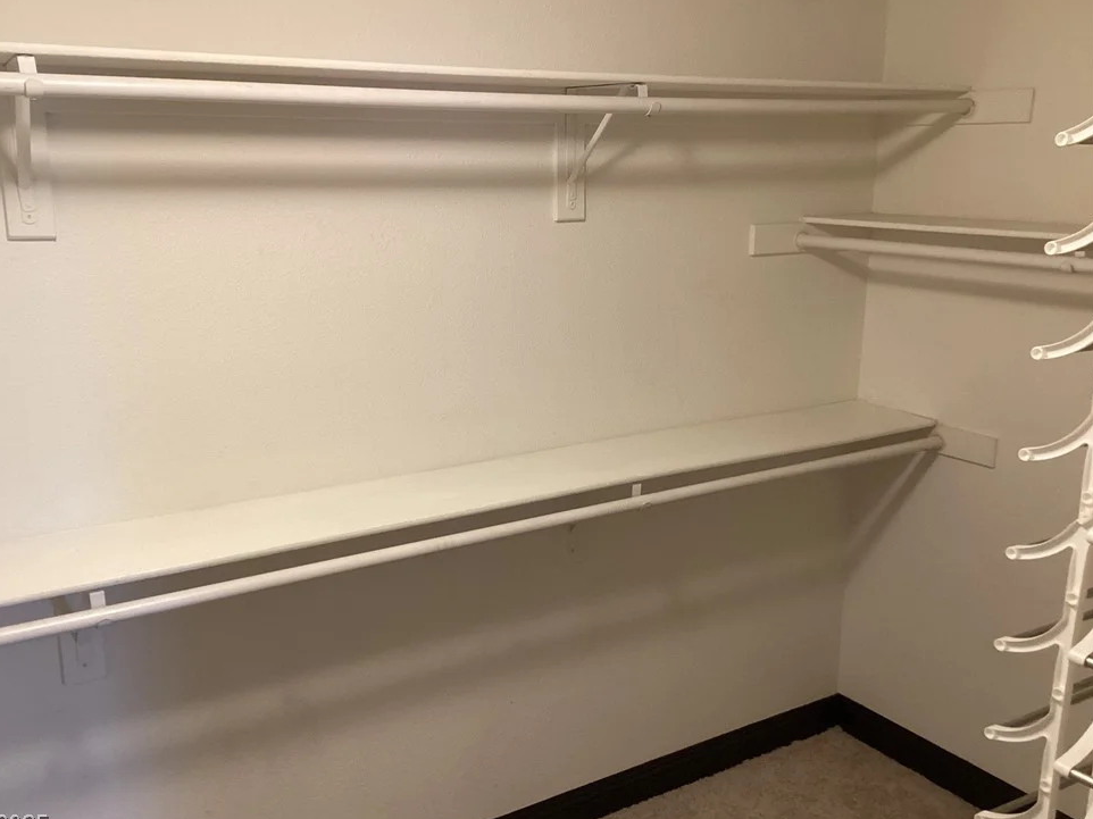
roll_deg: +0.2
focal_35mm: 33
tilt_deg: -14.4
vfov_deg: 42.9
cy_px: 413
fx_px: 1042
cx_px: 516
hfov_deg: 55.3
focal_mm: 3.3
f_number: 2.4
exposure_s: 1/60
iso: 250
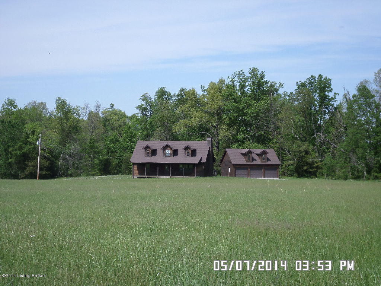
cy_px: 143
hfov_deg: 29.0
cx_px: 190
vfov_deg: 21.9
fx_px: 737
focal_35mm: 67
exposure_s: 1/500
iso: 80
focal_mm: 12
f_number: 4.1
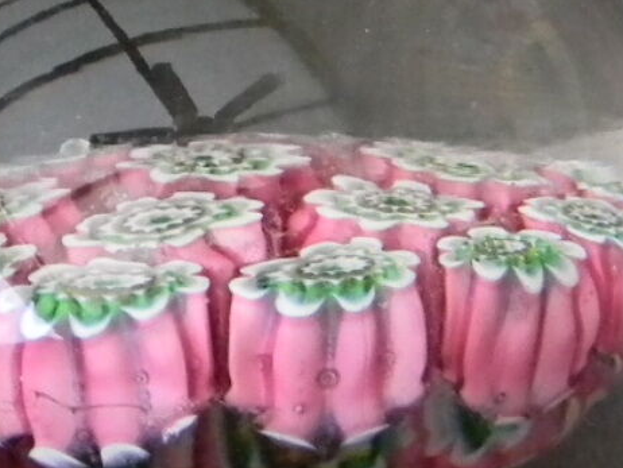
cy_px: 190
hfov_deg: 30.8
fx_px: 1116
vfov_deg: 23.6
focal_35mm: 62
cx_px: 182
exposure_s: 1/23
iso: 400
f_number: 3.5
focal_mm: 5
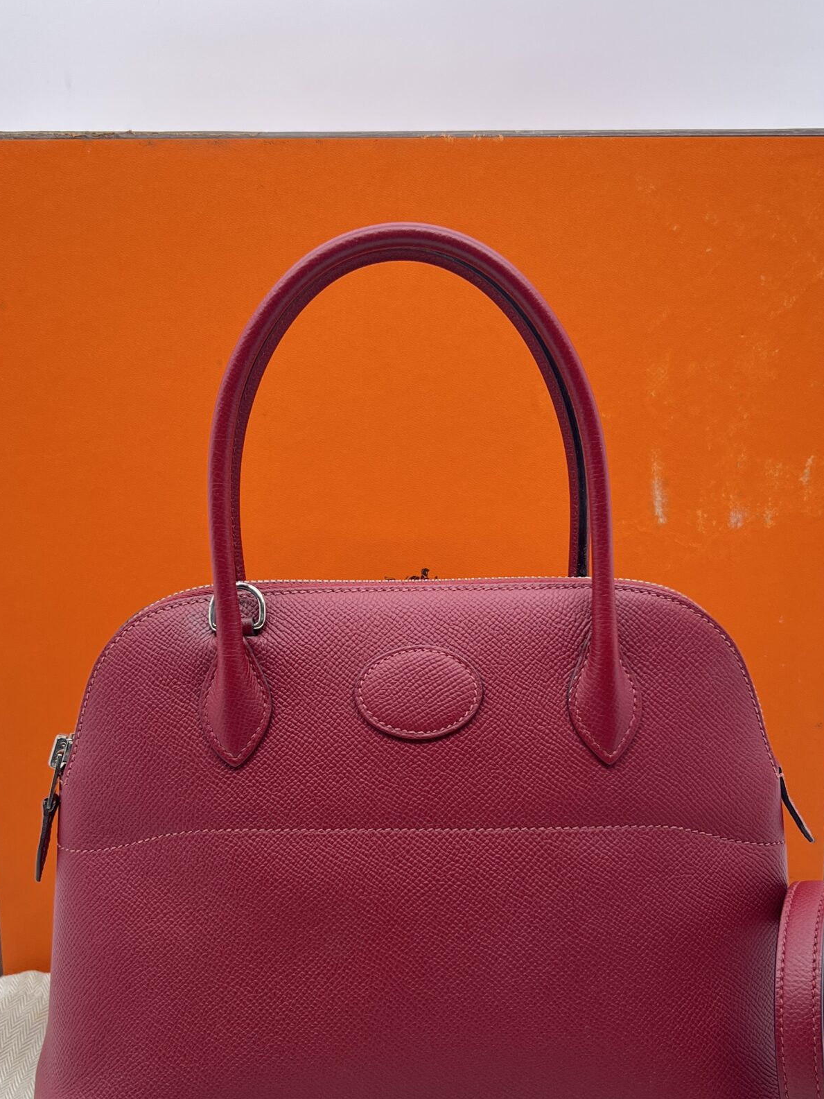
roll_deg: +0.2
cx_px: 413
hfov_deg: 34.4
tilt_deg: -11.0
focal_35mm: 42
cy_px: 689
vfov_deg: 44.4
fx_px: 1333
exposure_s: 1/100
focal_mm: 5.7
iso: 64
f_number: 1.5
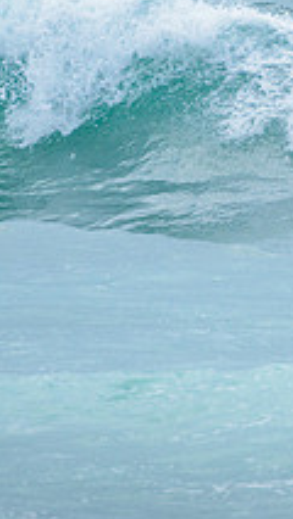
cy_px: 120
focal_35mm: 1398
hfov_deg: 0.9
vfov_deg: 1.5
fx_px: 19286
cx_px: 456
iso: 500
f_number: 7.1
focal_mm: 400
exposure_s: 1/1600
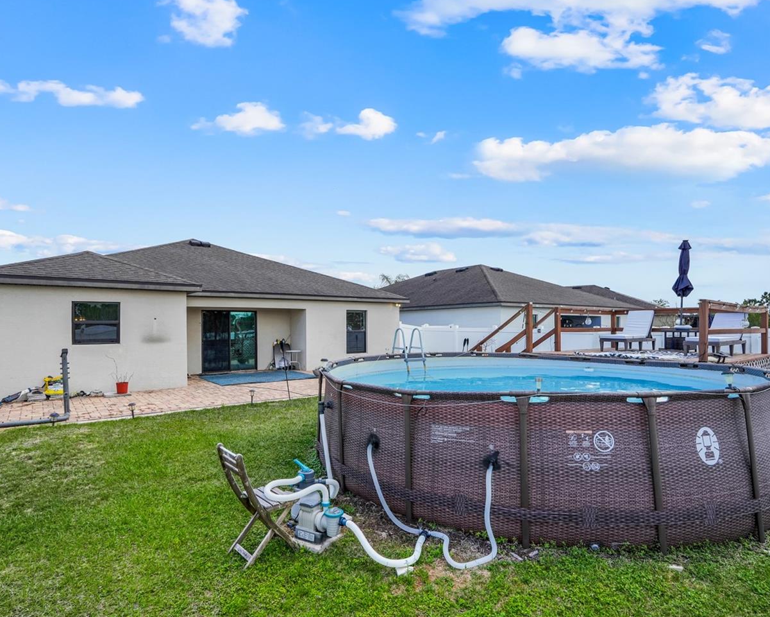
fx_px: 456
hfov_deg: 80.4
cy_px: 323
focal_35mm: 20
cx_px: 385
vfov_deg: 68.1
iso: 250
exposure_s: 1/125
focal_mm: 16
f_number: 9
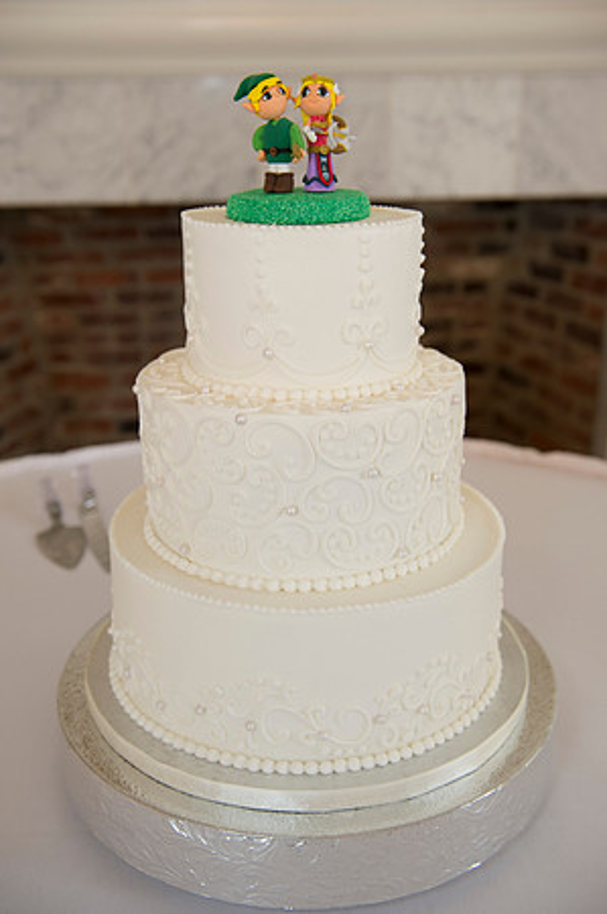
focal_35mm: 38
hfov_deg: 35.0
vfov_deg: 50.7
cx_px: 304
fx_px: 963
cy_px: 457
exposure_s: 1/100
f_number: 4
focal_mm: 38
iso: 800
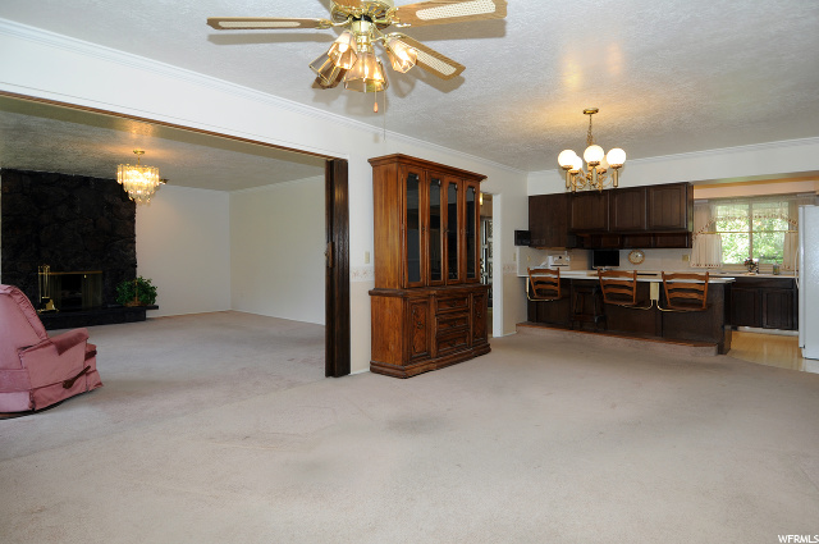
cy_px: 272
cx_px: 410
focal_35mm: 18
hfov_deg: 90.1
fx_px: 409
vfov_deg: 67.2
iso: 200
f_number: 4
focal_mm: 12
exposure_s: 1/60
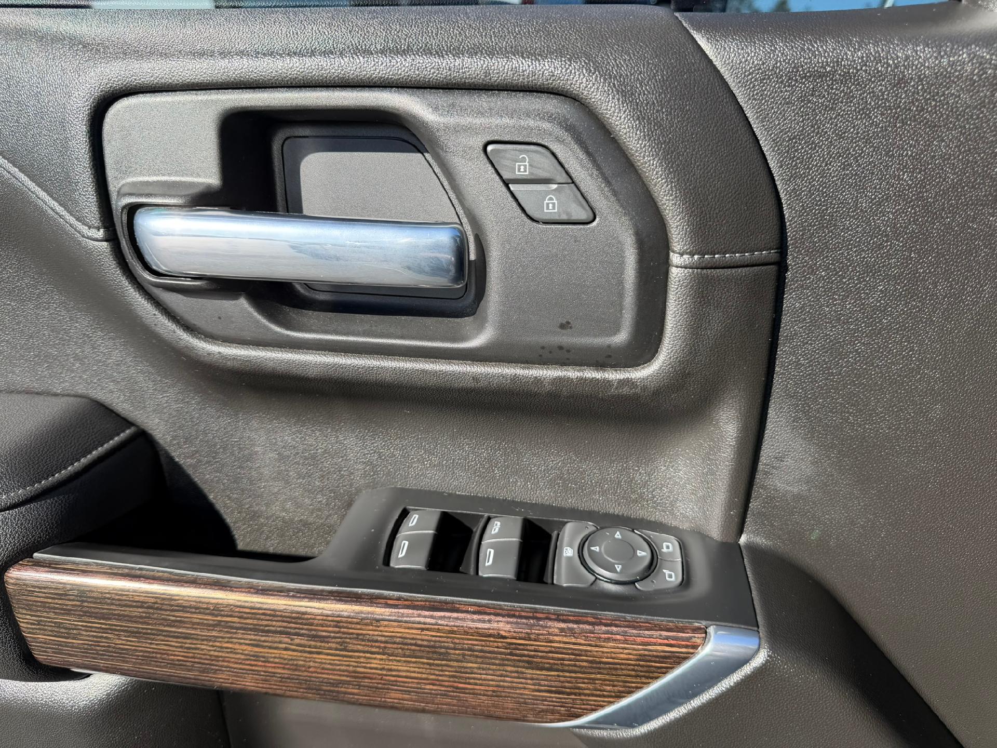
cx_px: 498
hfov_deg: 71.6
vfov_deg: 56.8
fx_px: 691
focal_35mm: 24
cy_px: 374
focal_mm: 6.76
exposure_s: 1/831
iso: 80
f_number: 1.78
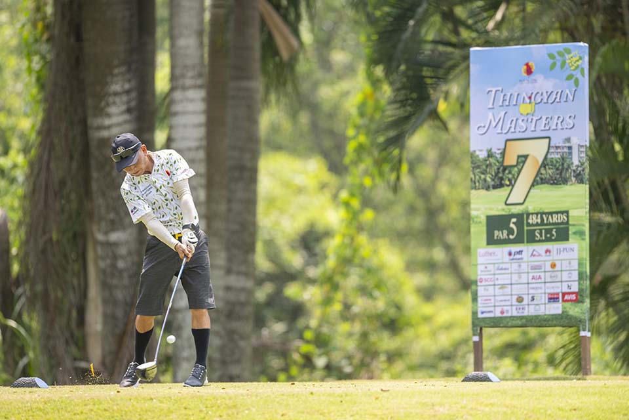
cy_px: 210
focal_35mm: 400
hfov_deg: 5.2
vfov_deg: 3.4
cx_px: 314
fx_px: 6988
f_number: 3.5
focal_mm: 400
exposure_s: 1/2500
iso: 1000
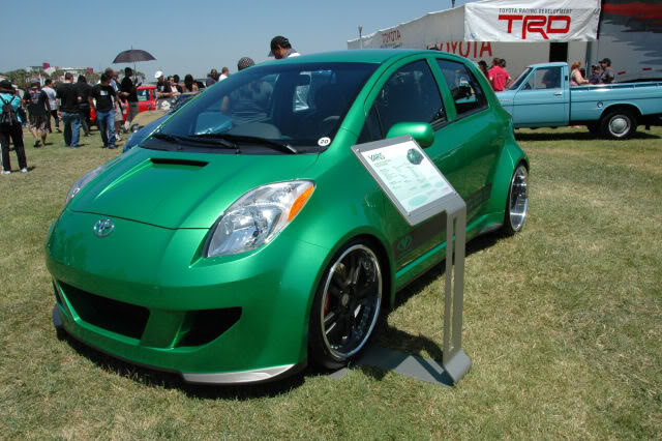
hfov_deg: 62.0
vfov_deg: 43.6
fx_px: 551
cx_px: 331
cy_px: 220
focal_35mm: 30
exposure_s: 1/200
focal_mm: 20
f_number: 14
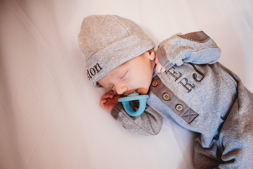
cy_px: 84
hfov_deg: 73.7
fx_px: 169
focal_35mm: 24
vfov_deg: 53.2
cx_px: 126
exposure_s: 1/160
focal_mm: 24
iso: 800
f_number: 2.2
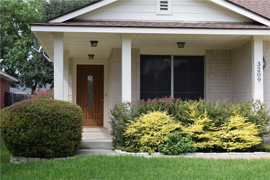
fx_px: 540
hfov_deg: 28.1
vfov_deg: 18.9
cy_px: 90
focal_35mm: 72
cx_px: 135
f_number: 8
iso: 220
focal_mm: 48
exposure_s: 1/250
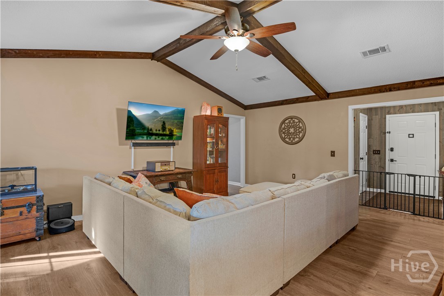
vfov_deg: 72.1
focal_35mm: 16
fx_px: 203
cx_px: 222
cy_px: 148
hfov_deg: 95.0
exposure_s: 1
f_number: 7.1
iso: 250
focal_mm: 11
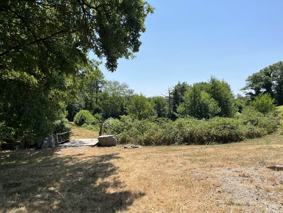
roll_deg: +0.7
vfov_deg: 53.1
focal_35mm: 26
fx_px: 213
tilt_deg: +2.0
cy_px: 106
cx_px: 142
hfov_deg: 67.3
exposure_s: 1/3876
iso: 50
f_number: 1.6
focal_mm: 5.1
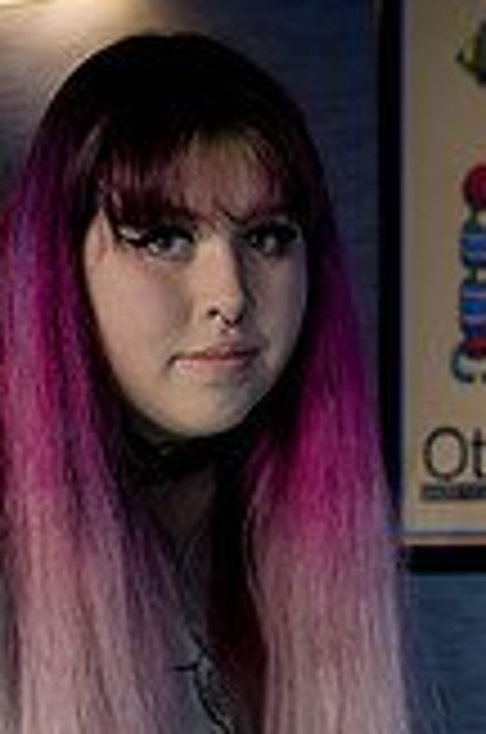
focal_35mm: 144
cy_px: 937
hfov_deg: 9.5
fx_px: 2928
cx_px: 122
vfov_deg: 13.8
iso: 2000
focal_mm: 52
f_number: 5
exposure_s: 1/160
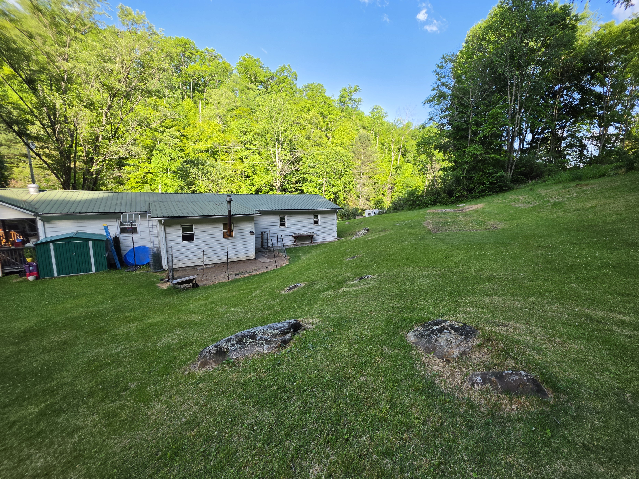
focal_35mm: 14
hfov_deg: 102.0
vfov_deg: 85.7
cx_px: 335
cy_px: 239
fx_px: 258
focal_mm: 2.2
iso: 32
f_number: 1.9
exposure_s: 1/590
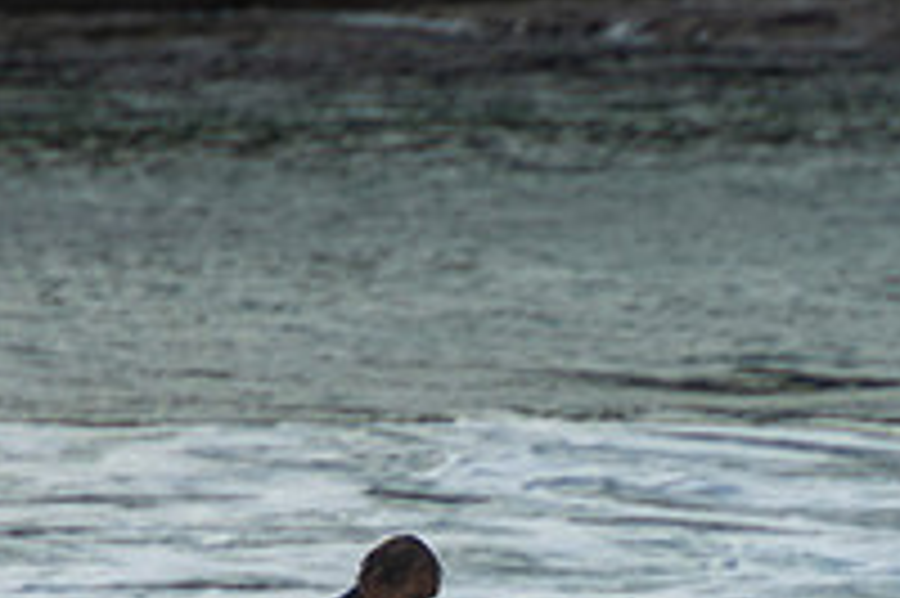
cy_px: 852
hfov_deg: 1.2
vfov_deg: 0.8
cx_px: 608
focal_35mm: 1742
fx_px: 43513
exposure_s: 1/400
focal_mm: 400
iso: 110
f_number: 5.6
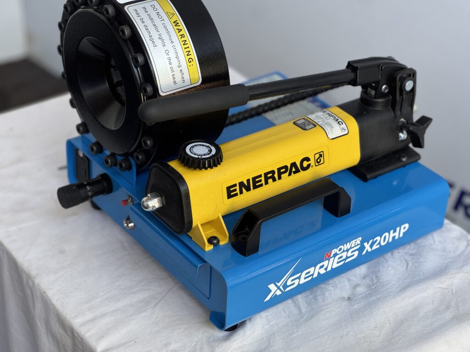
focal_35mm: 77
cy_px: 176
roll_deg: -0.5
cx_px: 235
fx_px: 1045
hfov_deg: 25.3
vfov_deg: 19.1
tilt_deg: -34.0
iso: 125
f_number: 2.8
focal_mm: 9
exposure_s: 1/99
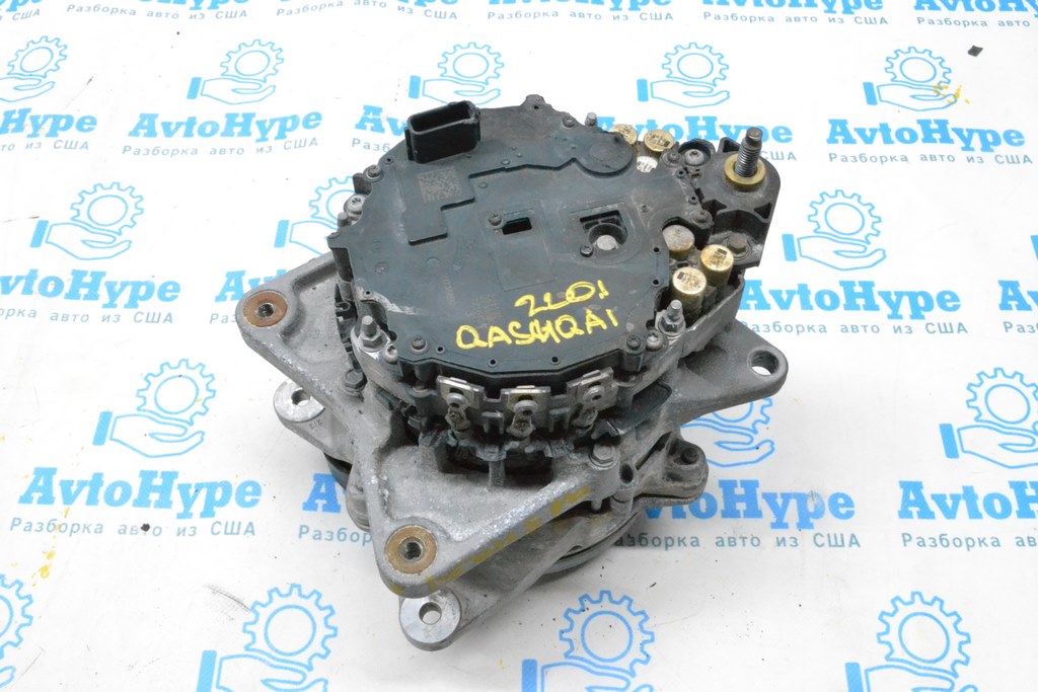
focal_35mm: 33
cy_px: 346
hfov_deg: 57.2
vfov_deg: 40.0
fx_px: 952
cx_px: 519
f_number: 18
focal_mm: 22
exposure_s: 1/50
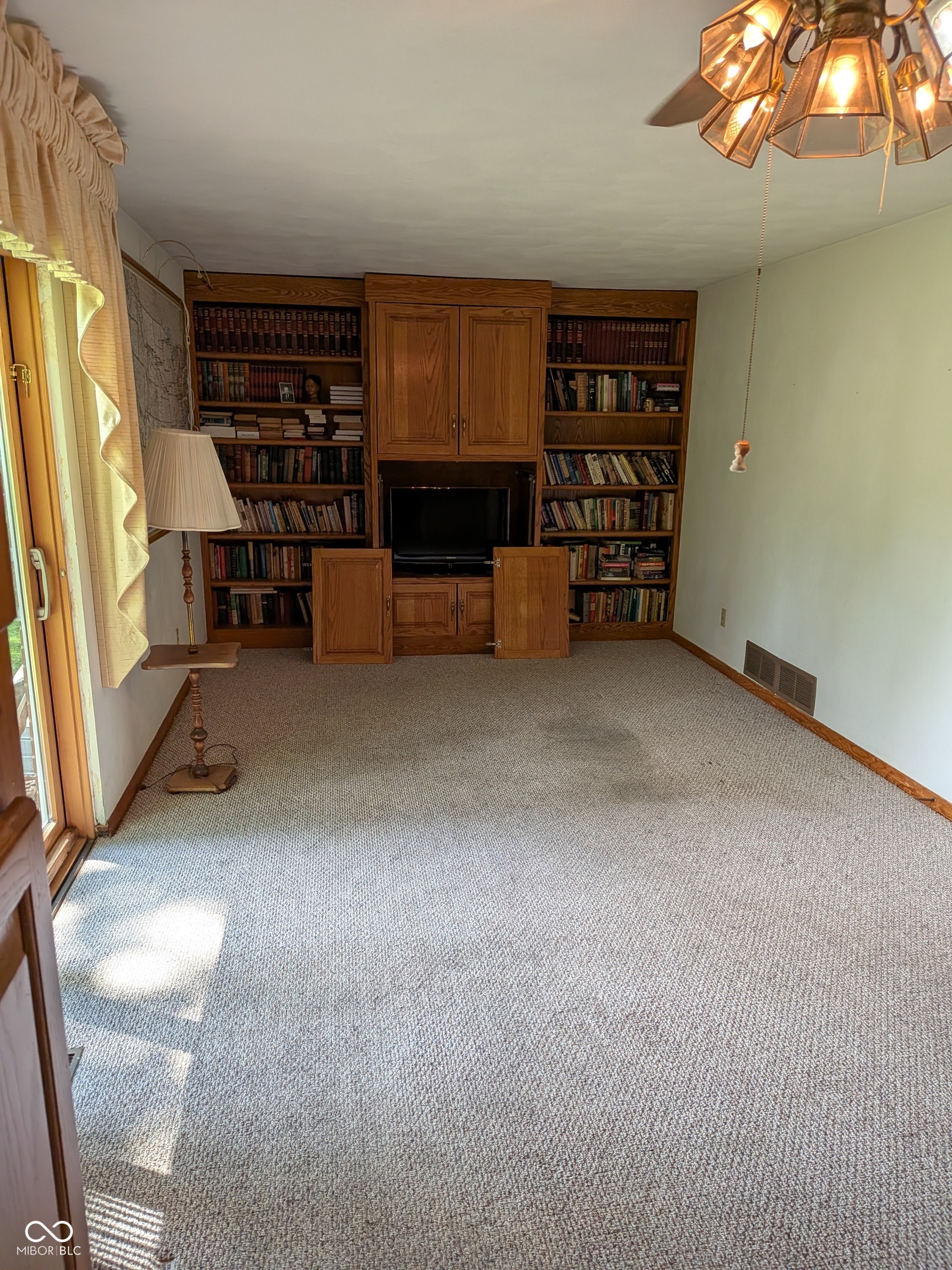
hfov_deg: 56.8
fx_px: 880
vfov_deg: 71.6
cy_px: 635
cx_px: 476
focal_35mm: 24
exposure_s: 1/120
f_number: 1.7
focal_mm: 4.53
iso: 81
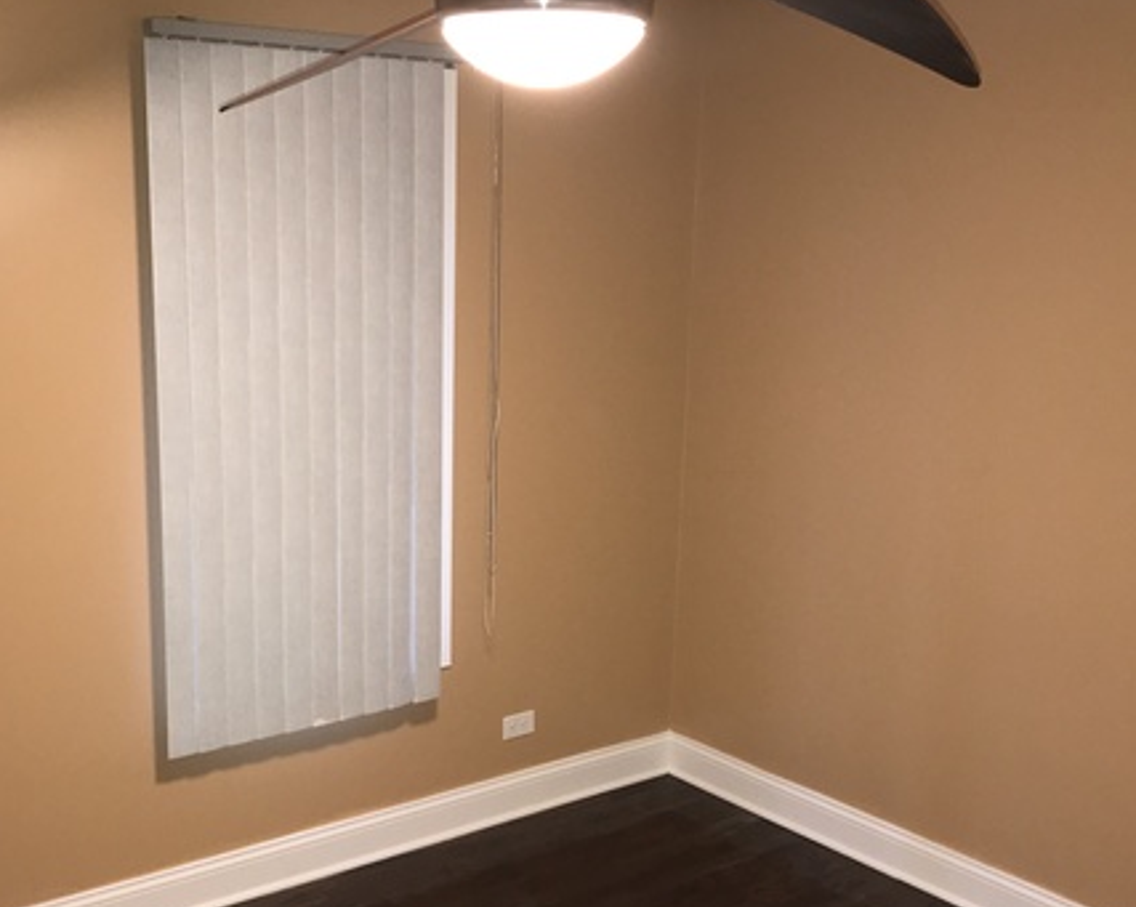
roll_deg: -1.1
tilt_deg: -12.8
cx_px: 503
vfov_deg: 36.4
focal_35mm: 41
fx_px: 1378
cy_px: 519
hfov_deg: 44.7
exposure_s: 1/24
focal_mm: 3.99
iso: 100
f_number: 1.8
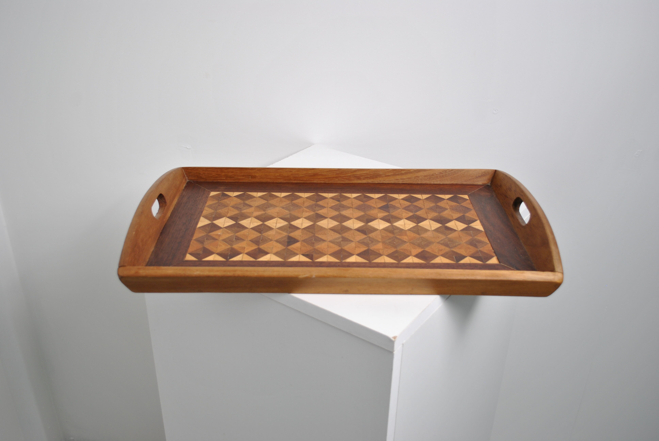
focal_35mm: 33
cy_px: 220
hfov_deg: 57.2
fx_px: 605
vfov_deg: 40.1
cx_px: 330
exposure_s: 1/50
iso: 200
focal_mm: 22
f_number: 4
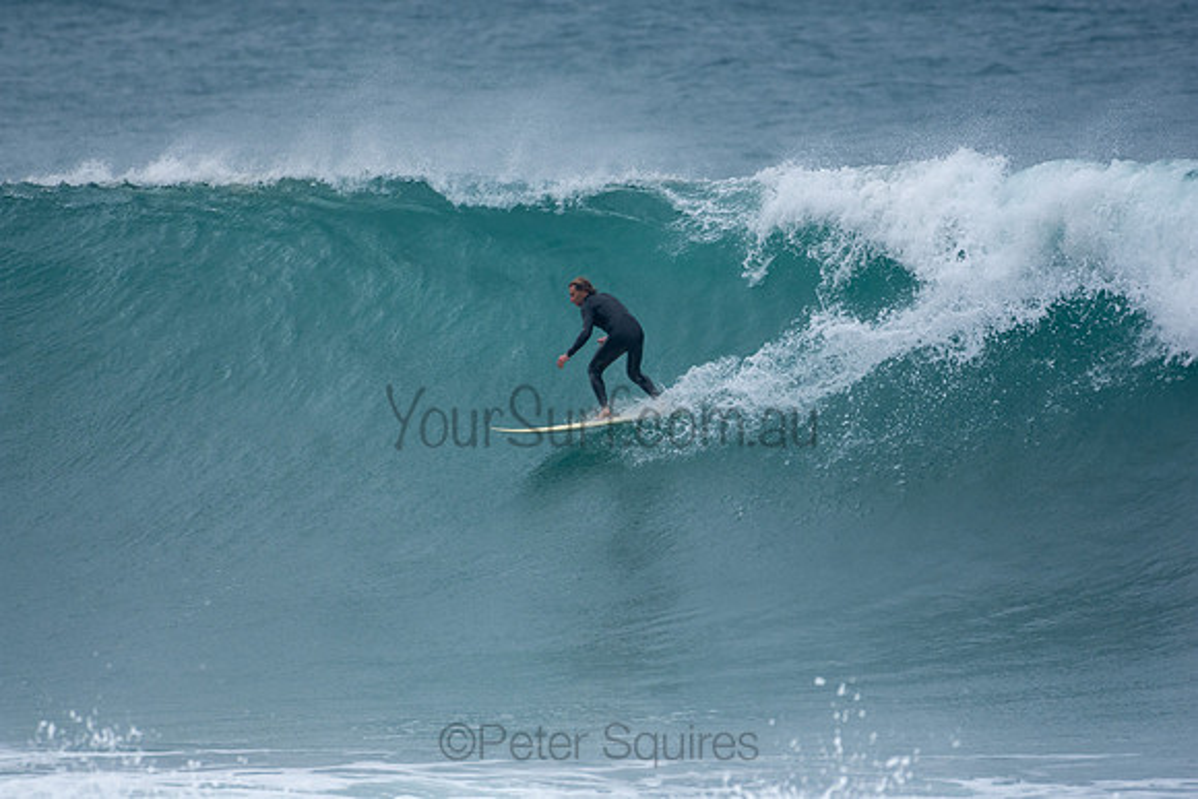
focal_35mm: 750
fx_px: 24963
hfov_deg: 2.7
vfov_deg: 1.8
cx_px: 599
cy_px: 400
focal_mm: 500
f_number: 5.6
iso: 320
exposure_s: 1/1250
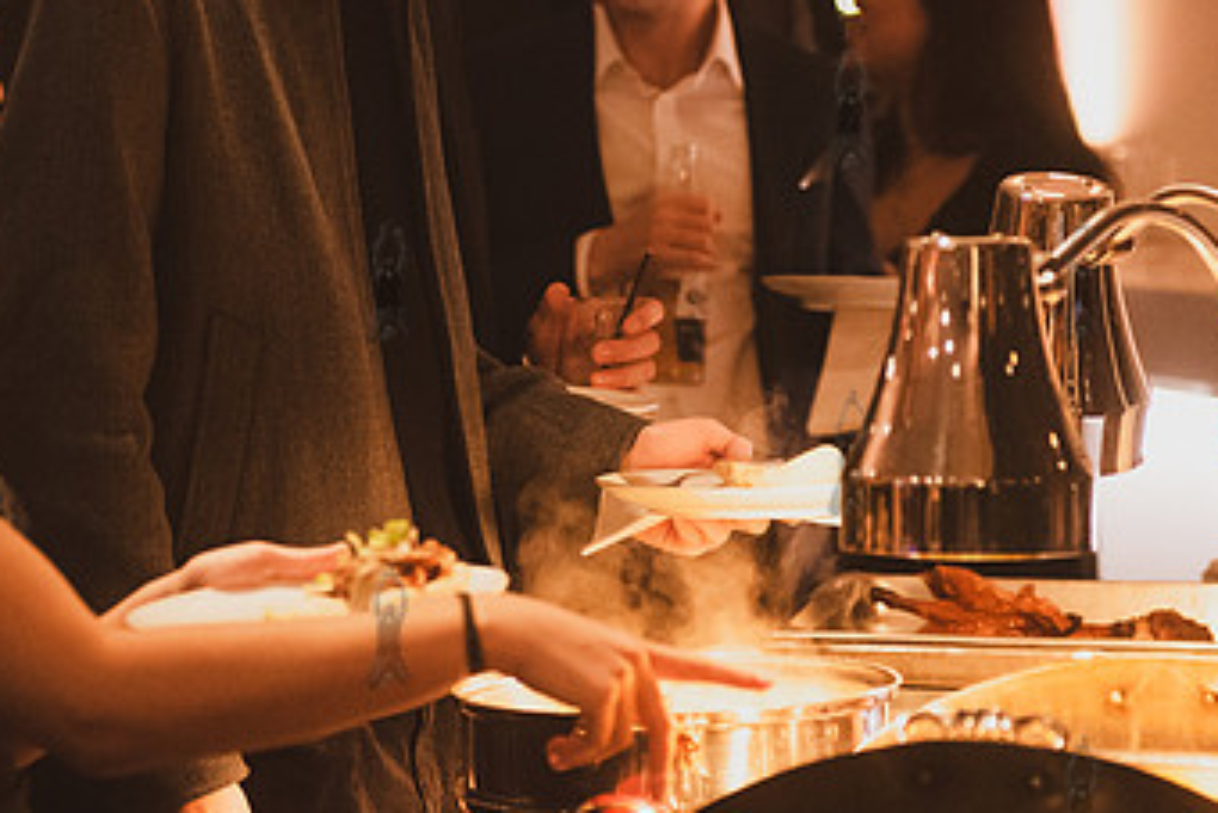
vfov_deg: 9.9
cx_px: 387
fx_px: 4671
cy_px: 278
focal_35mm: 138
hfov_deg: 14.8
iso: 8000
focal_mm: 80
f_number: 3.5
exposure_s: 1/200
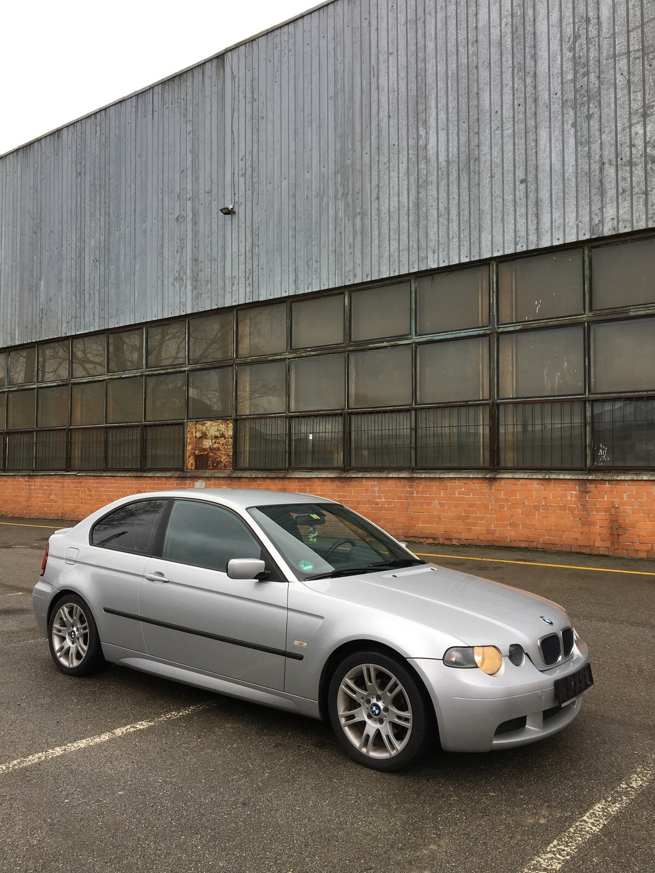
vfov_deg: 61.7
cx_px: 328
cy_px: 436
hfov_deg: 48.2
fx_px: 732
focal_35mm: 29
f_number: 2.2
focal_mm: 4.15
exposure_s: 1/326
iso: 25
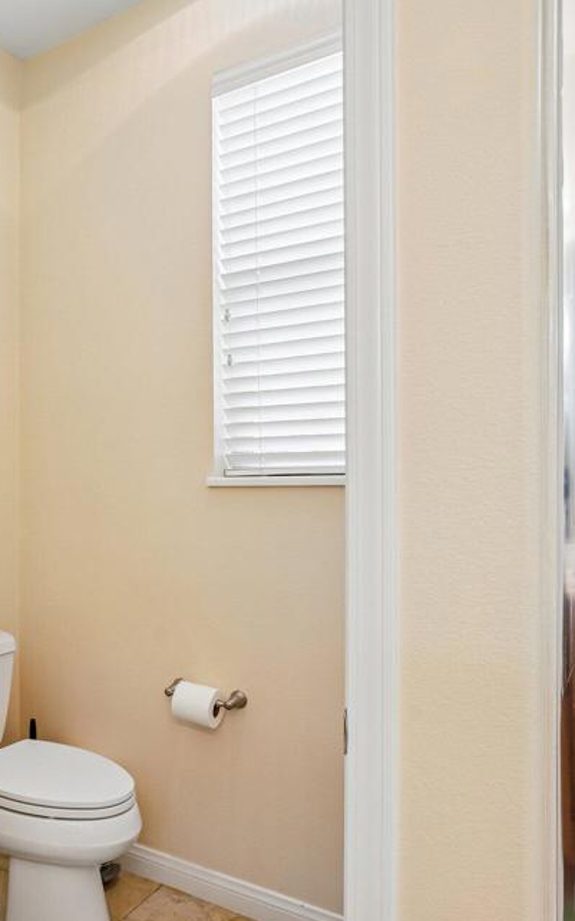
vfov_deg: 70.4
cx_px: 82
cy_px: 488
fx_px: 652
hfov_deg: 44.2
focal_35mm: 26
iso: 400
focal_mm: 16
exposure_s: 1/20
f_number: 8
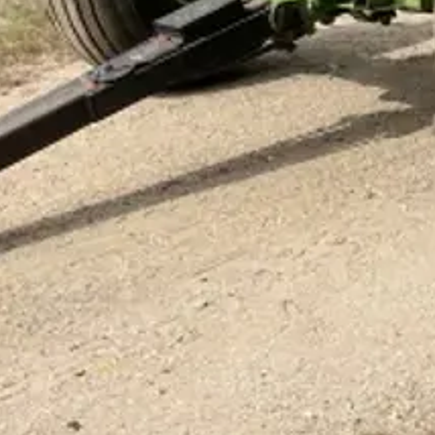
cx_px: 415
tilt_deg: -0.8
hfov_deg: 16.6
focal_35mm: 103
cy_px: -252
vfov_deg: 15.4
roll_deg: +3.4
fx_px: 1464
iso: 50
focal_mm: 5.7
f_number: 1.5
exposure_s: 1/1869
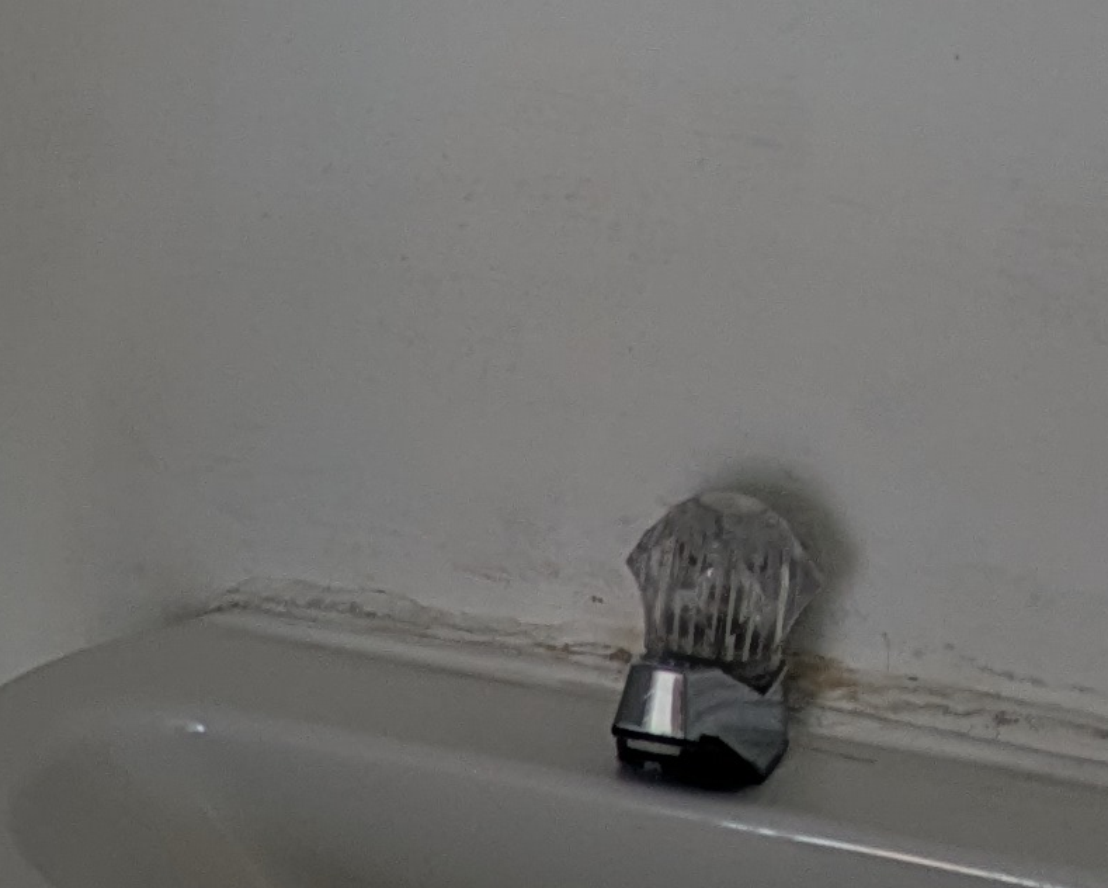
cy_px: 101
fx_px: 4692
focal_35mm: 143
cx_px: -456
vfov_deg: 10.8
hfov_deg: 12.9
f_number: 1.89
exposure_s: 1/60
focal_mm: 5.43
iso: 49
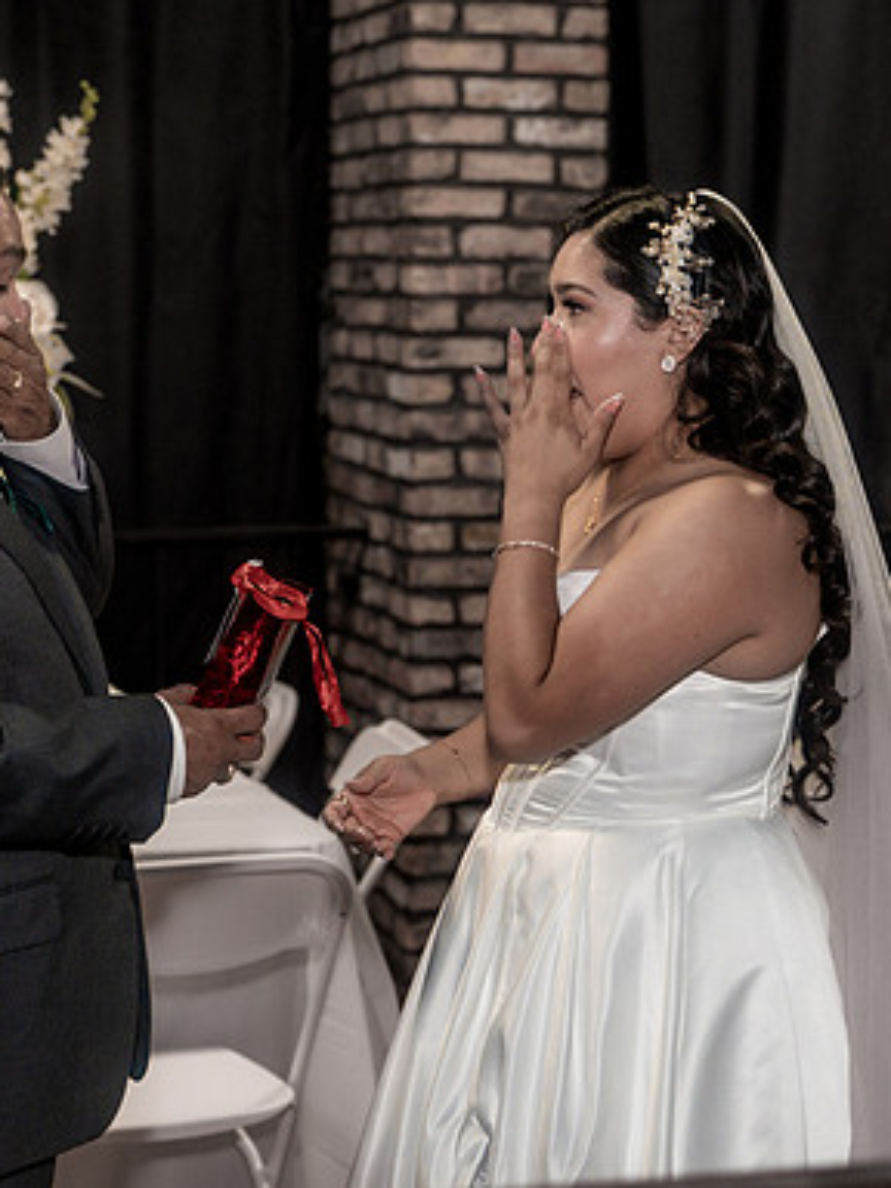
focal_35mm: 90
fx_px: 3089
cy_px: 592
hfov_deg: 16.4
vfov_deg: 21.8
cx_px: 476
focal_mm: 62
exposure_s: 1/250
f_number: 4
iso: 2000
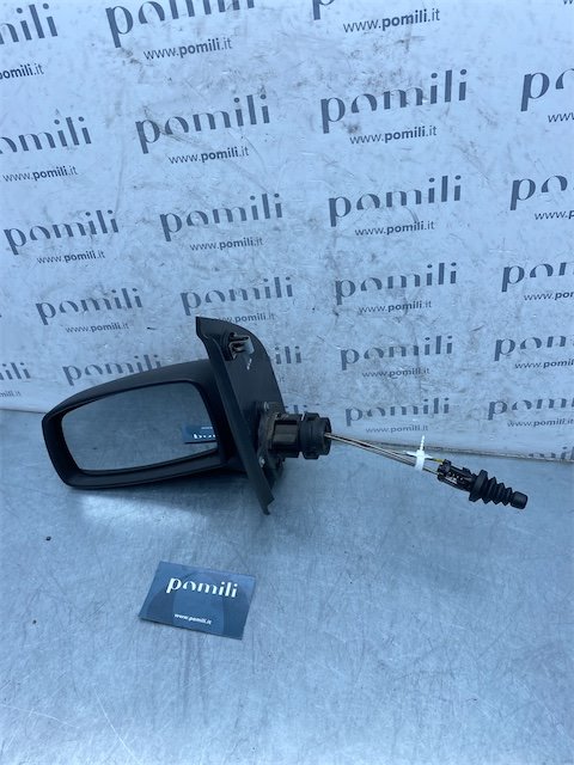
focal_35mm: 26
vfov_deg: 67.3
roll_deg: -4.9
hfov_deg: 53.1
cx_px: 287
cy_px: 382
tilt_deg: -38.0
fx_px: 575
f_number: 1.8
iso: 32
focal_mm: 4.25
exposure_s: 1/934
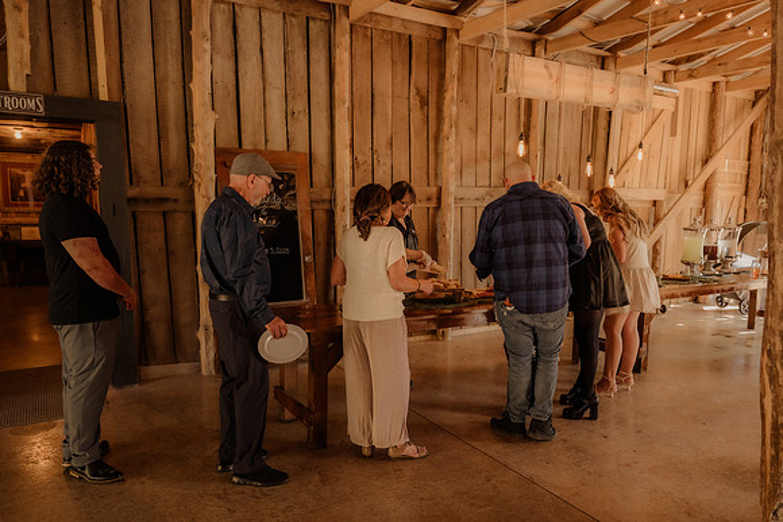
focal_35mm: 26
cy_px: 278
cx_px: 423
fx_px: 572
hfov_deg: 68.7
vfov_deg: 49.1
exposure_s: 1/160
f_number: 3.2
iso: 1250
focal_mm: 24
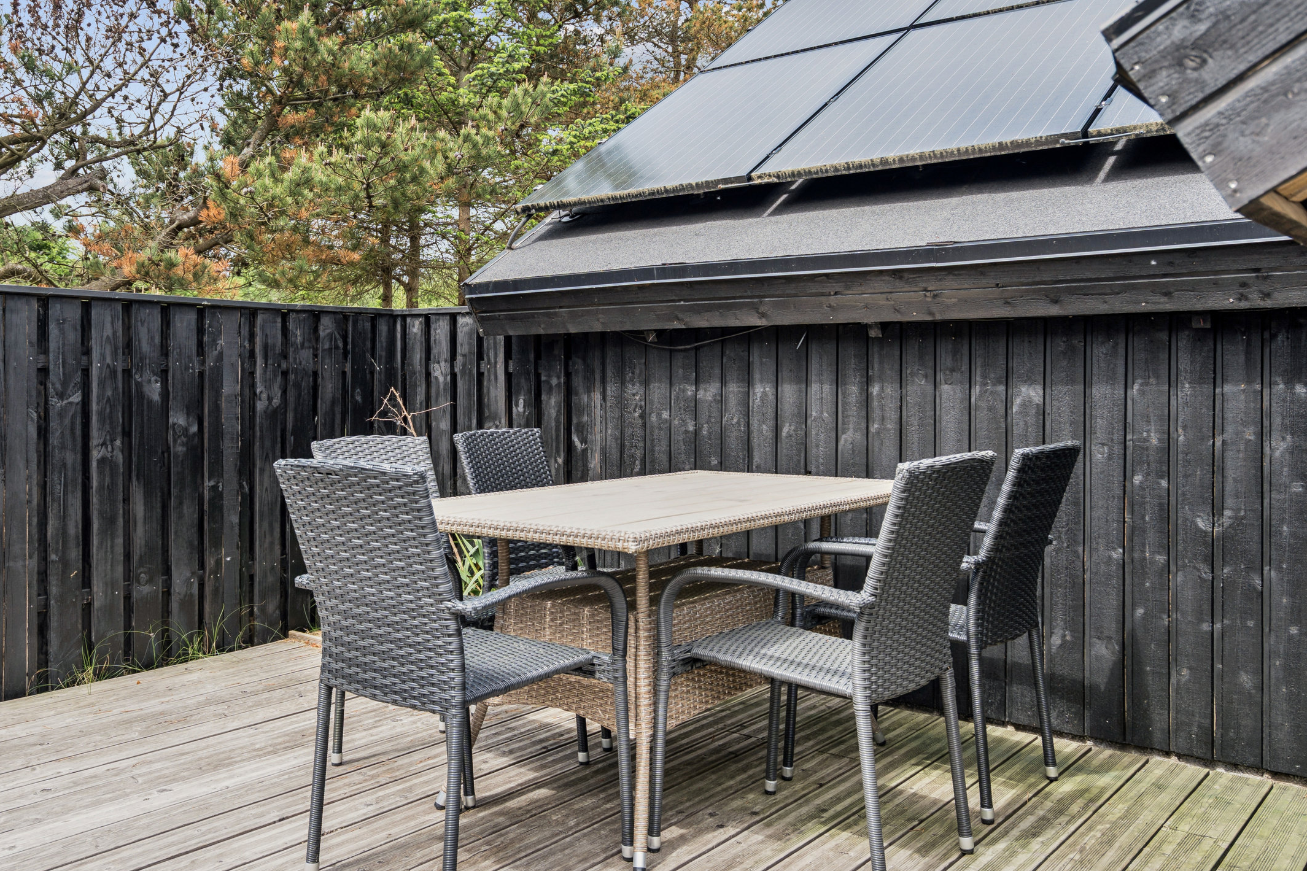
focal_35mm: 31
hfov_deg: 59.9
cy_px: 408
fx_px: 1125
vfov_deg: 42.3
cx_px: 543
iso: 100
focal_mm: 22
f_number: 5
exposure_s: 1/200
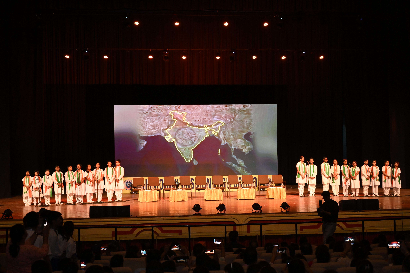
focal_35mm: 52
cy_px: 136
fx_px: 592
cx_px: 205
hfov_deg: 38.2
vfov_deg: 26.0
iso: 2000
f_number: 4
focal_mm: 52
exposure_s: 1/160
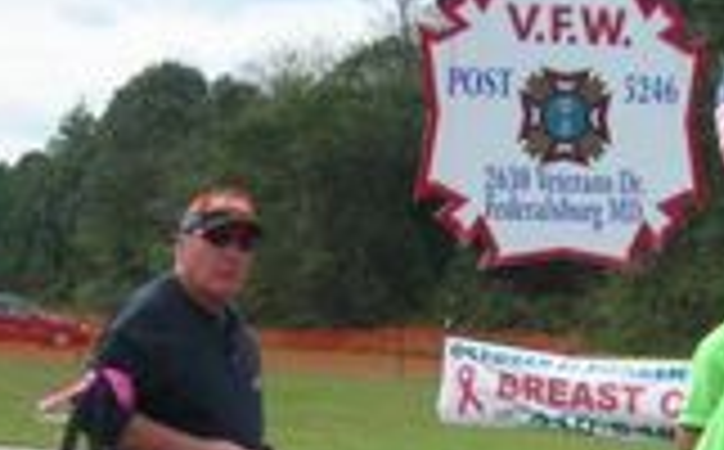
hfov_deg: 16.8
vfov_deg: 10.3
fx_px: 2442
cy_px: 562
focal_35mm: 124
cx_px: 441
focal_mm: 7.8
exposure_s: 1/90.7
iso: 50
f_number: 6.9
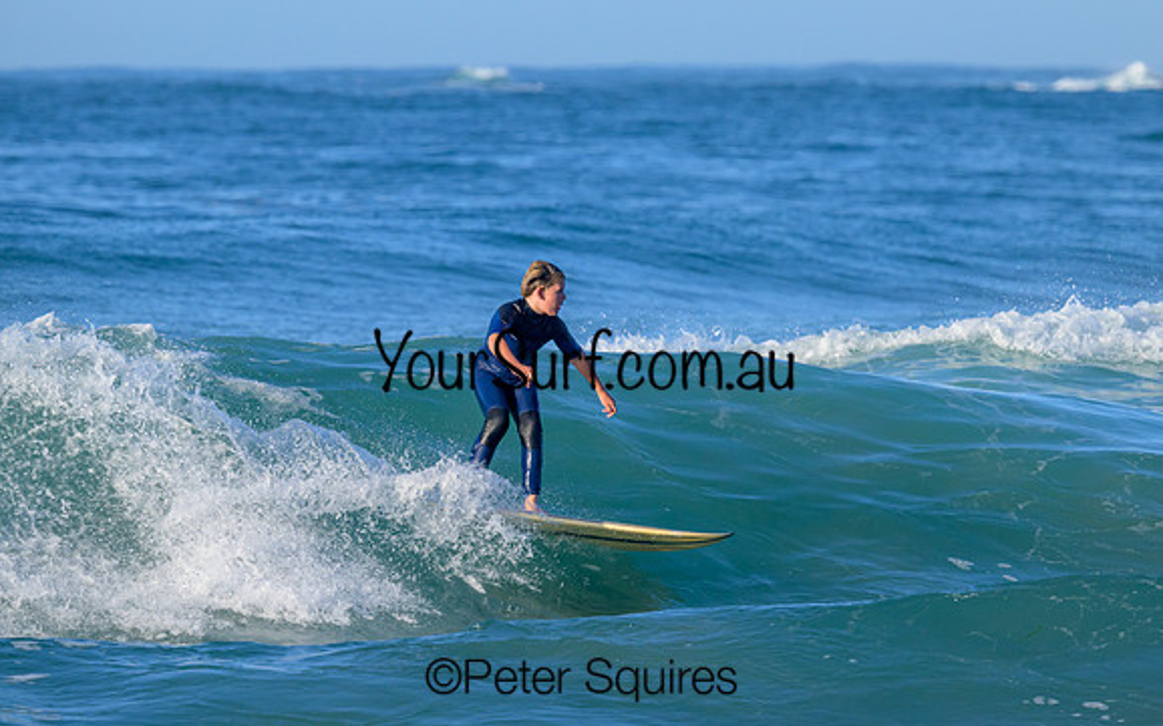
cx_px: 582
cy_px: 343
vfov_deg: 2.7
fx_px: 15623
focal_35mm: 493
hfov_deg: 4.3
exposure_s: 1/2000
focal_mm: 470
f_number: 10
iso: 1250
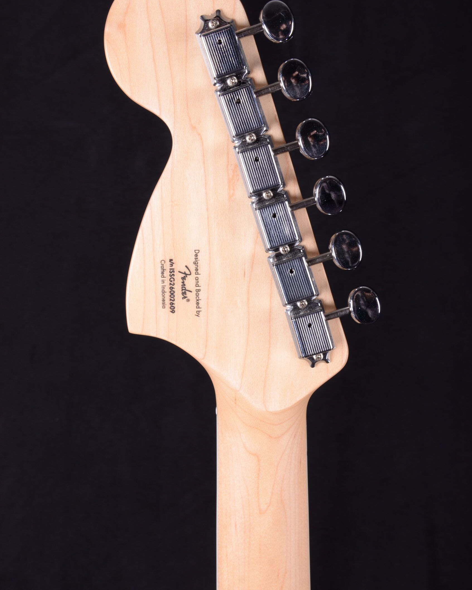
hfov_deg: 25.6
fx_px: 1040
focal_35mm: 60
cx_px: 236
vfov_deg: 31.6
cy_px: 269
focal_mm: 35
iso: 200
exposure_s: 1/200
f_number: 13
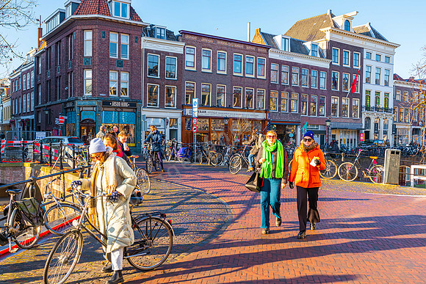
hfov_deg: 54.4
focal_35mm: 35
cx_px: 213
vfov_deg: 37.9
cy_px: 142
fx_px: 414
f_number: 4
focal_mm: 35
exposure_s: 1/800
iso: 400
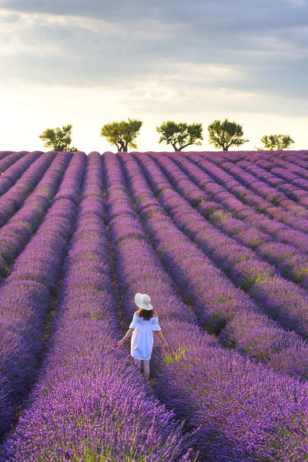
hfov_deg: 17.1
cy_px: 231
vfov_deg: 25.4
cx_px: 154
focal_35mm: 80
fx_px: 1025
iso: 400
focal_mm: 80
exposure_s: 1/400
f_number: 9
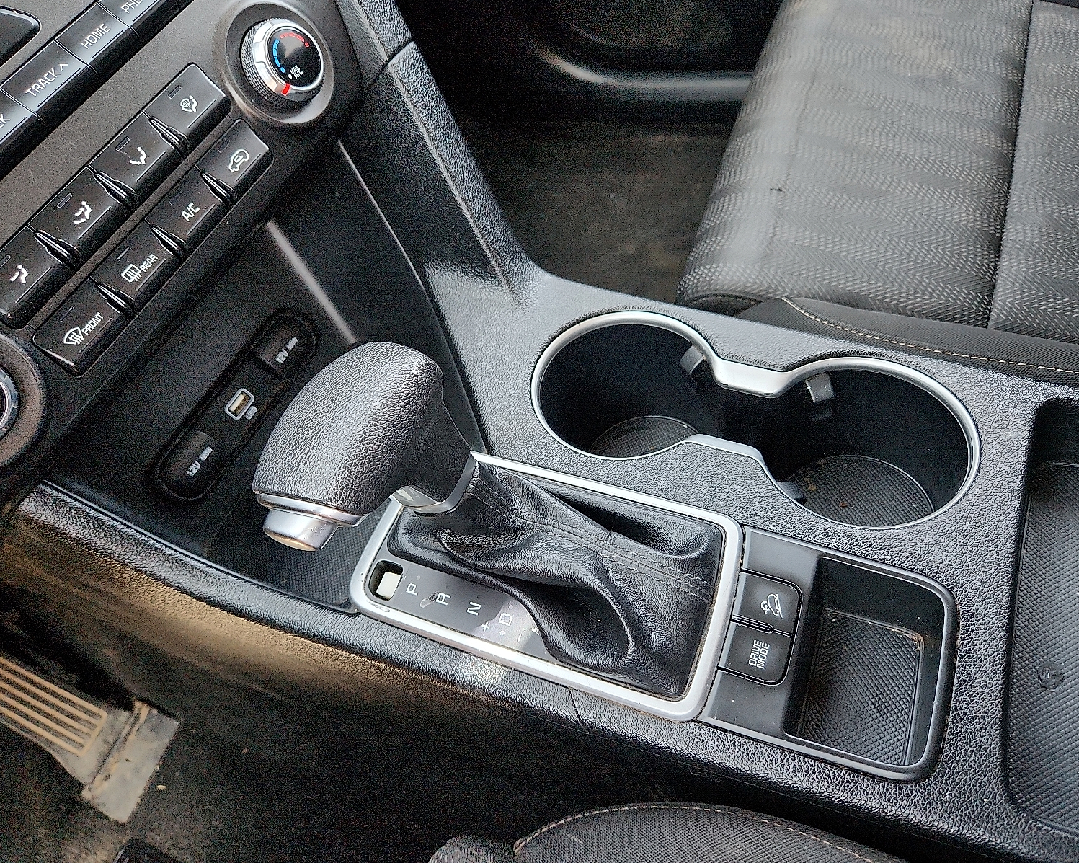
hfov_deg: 70.3
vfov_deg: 58.8
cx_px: 531
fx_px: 766
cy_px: 431
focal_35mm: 24
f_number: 1.8
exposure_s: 1/59.2
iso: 198
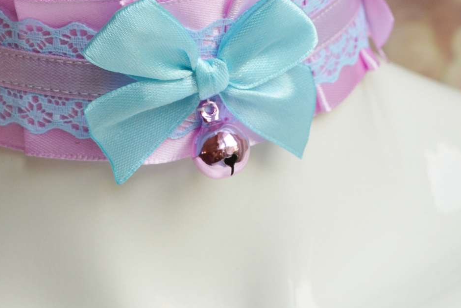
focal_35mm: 159
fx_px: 2039
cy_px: 76
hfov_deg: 12.9
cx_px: 212
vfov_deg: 8.6
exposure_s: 1/160
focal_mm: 45
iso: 400
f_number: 6.3
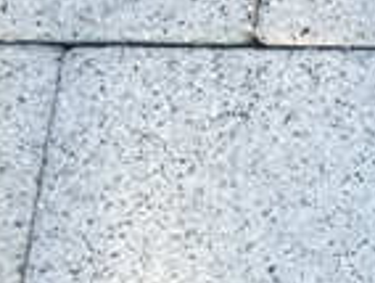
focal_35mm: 209
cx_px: 1326
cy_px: -24
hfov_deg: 7.6
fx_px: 2268
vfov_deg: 7.1
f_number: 2.2
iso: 32
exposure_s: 1/100
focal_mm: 4.15
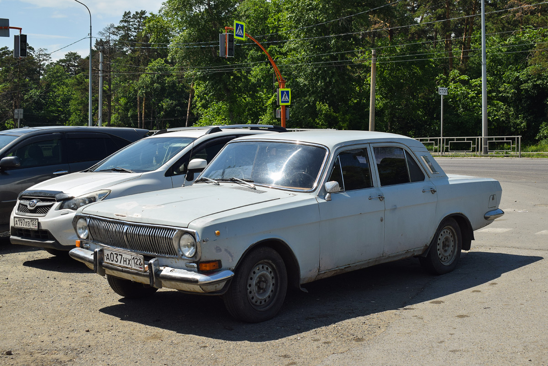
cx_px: 274
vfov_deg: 26.5
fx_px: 776
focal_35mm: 51
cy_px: 183
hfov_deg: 38.9
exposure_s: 1/1000
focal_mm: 34
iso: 200
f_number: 6.3
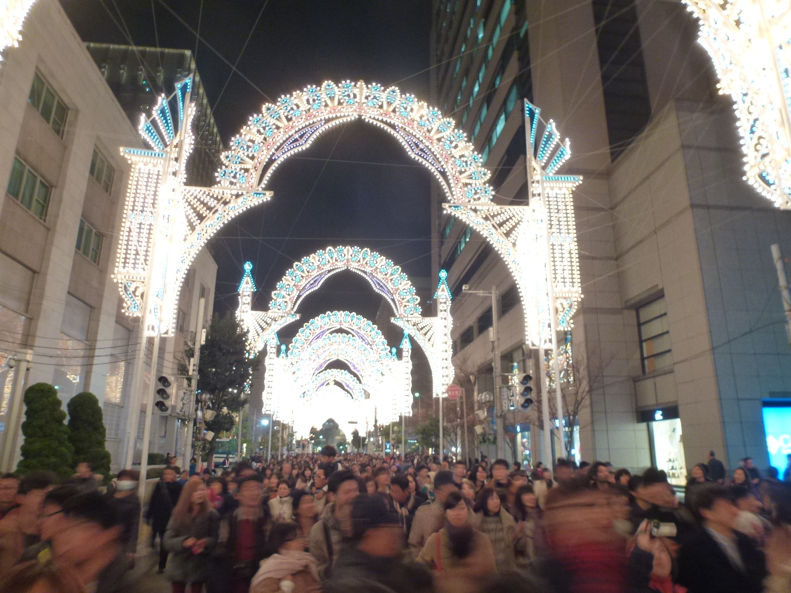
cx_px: 396
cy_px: 296
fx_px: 548
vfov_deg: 56.8
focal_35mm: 24
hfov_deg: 71.6
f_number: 3.3
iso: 160
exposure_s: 1/4
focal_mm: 4.3
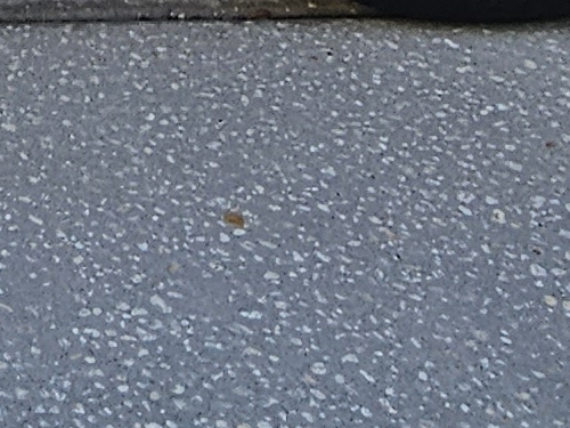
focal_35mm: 104
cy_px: -578
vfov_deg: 11.8
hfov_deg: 15.5
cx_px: -537
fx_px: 1713
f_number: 2.2
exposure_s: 1/235
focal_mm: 2.2
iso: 50
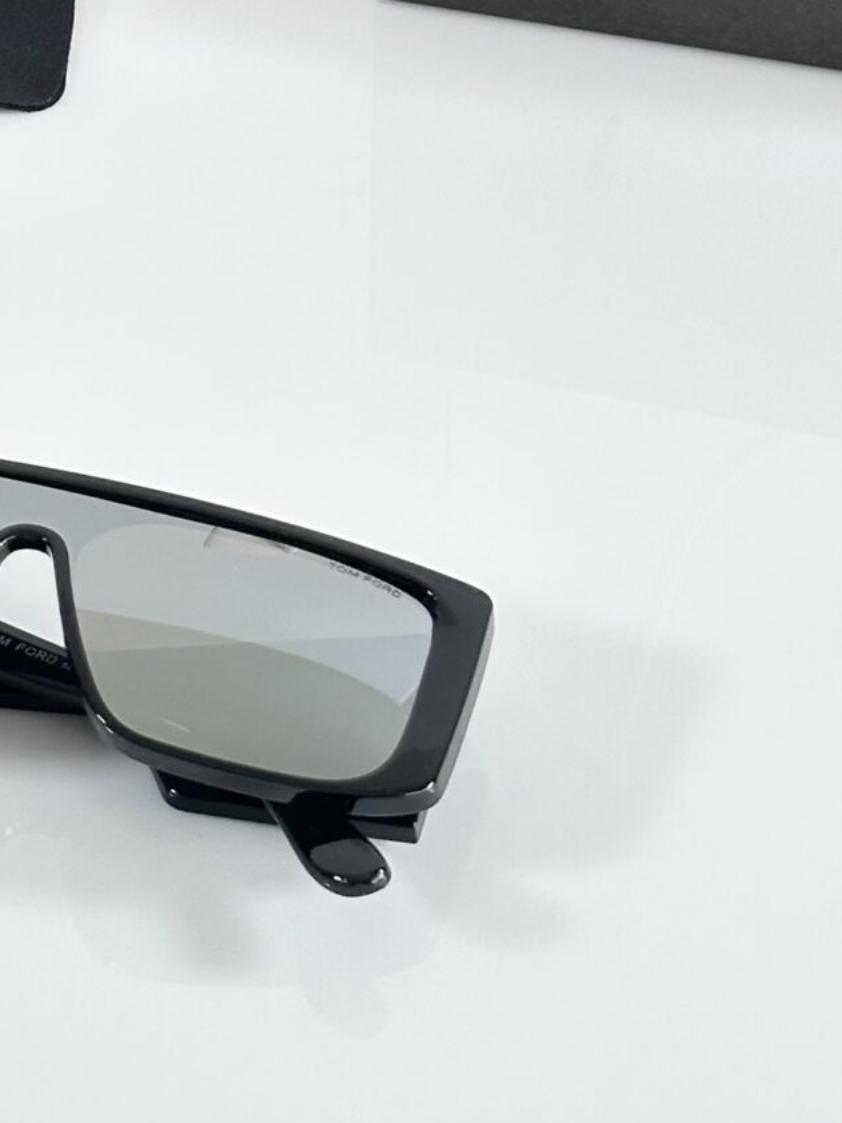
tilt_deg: -30.5
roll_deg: +2.0
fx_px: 4737
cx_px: -77
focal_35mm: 146
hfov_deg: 10.0
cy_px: -120
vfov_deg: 13.3
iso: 80
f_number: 1.78
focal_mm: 6.86
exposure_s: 1/100
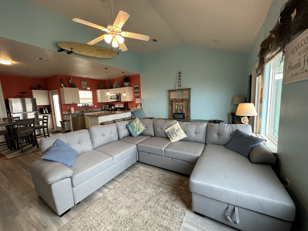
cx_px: 154
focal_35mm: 14
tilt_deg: -7.8
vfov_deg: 85.7
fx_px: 125
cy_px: 116
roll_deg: +2.2
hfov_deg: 102.1
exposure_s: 1/120
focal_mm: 2.22
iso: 250
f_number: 2.2
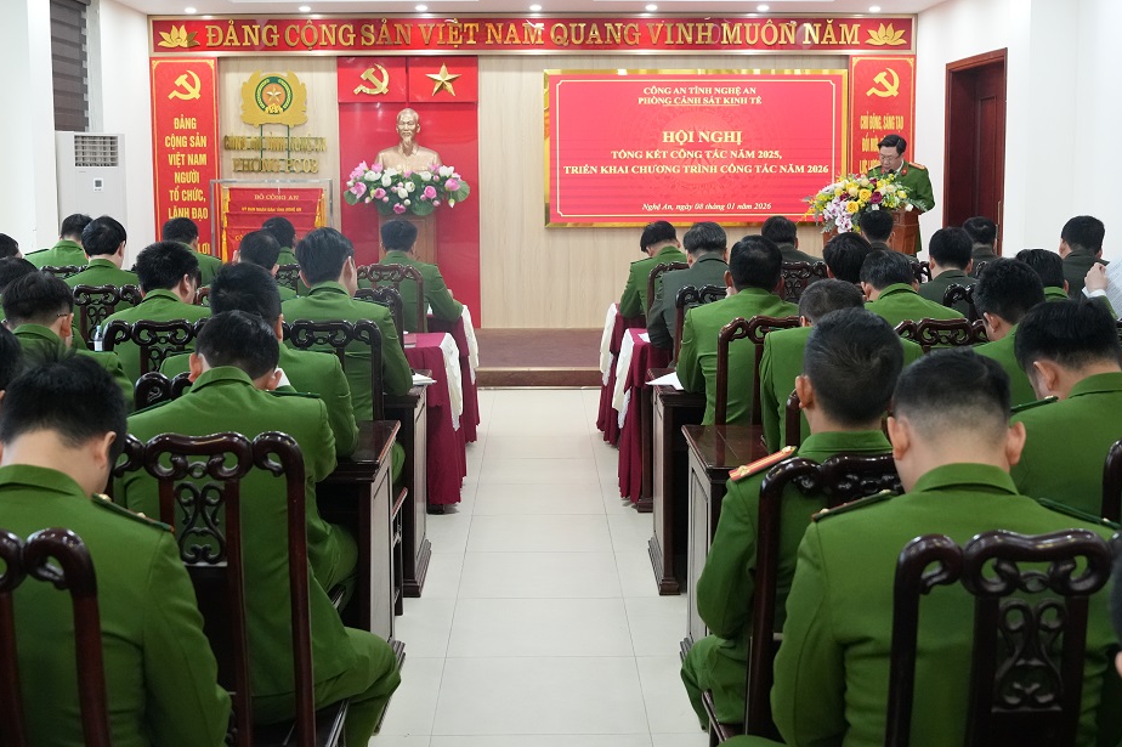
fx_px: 1277
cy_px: 355
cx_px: 551
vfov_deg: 32.6
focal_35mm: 41
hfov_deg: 47.4
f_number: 4
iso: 3200
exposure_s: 1/125
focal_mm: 25
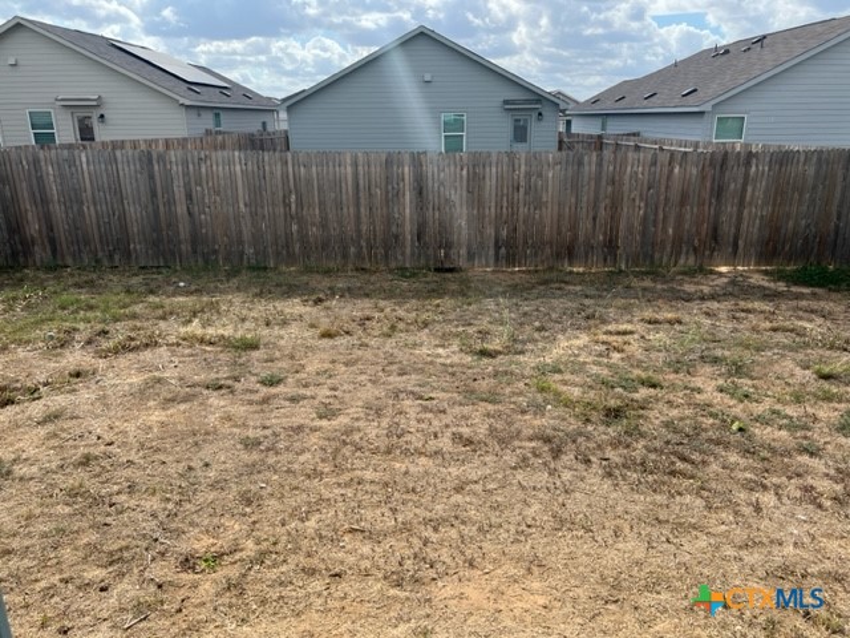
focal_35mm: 26
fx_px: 638
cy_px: 319
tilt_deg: -16.6
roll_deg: +0.8
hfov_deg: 67.3
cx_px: 425
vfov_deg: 53.1
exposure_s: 1/3460
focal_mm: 5.7
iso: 50
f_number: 1.5
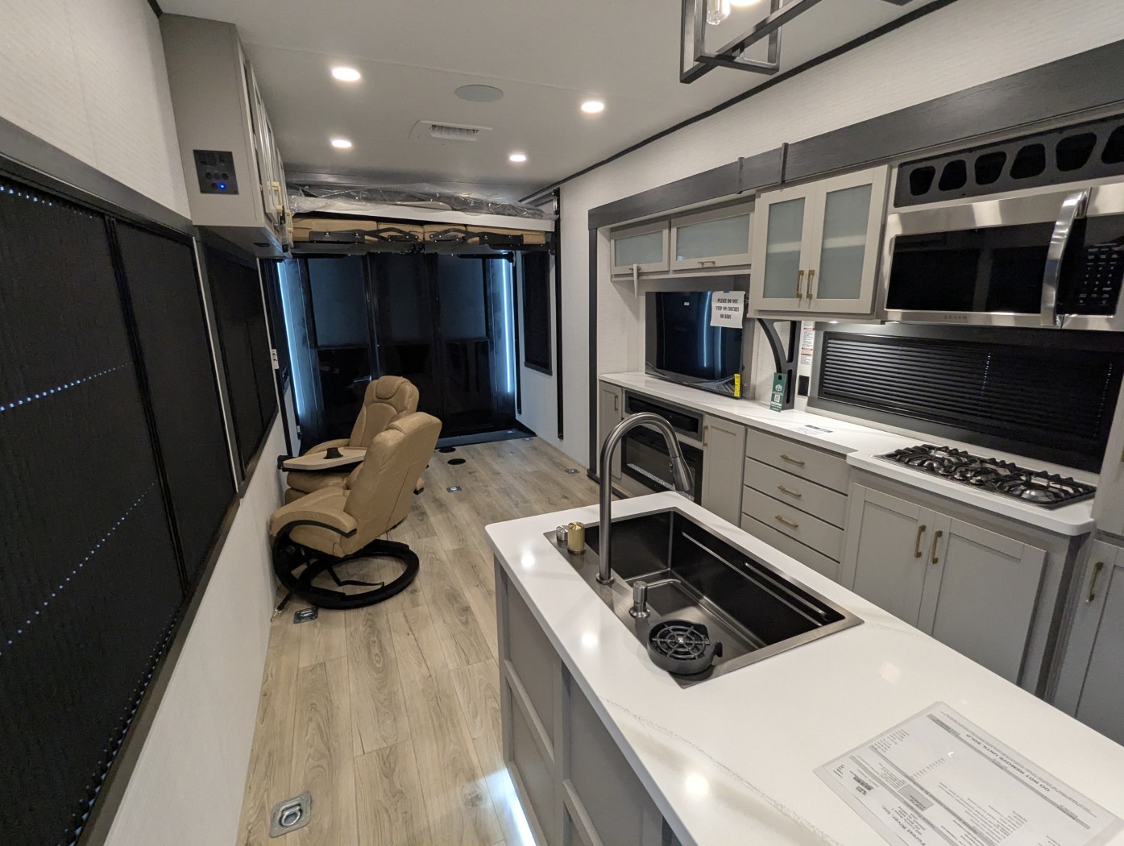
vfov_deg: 78.2
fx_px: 520
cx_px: 562
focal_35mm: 16
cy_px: 423
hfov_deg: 94.4
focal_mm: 2.35
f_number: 2.2
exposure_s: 1/61.8
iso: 316
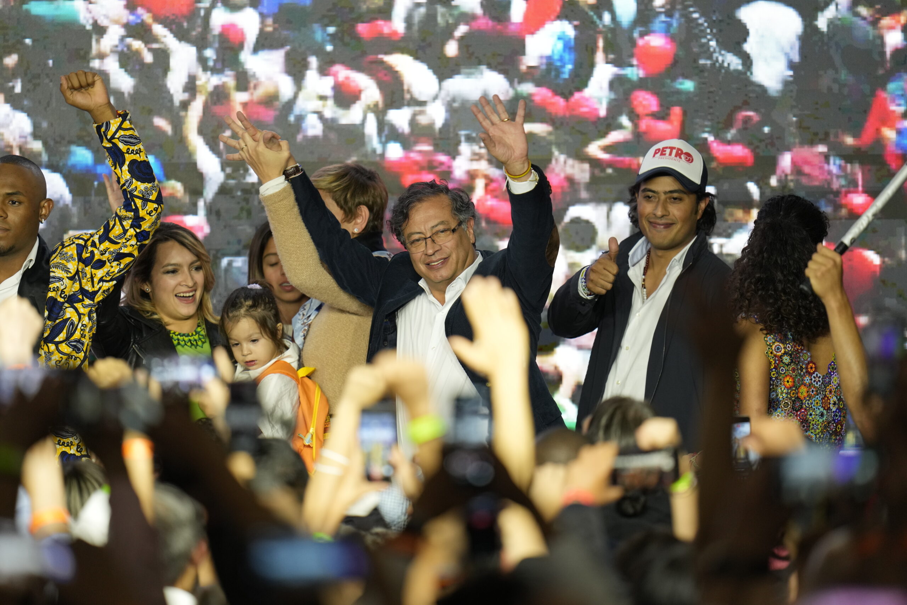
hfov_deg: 5.2
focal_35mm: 400
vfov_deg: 3.4
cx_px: 454
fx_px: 10078
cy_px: 302
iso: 1250
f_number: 2.8
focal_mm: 400
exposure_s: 1/250
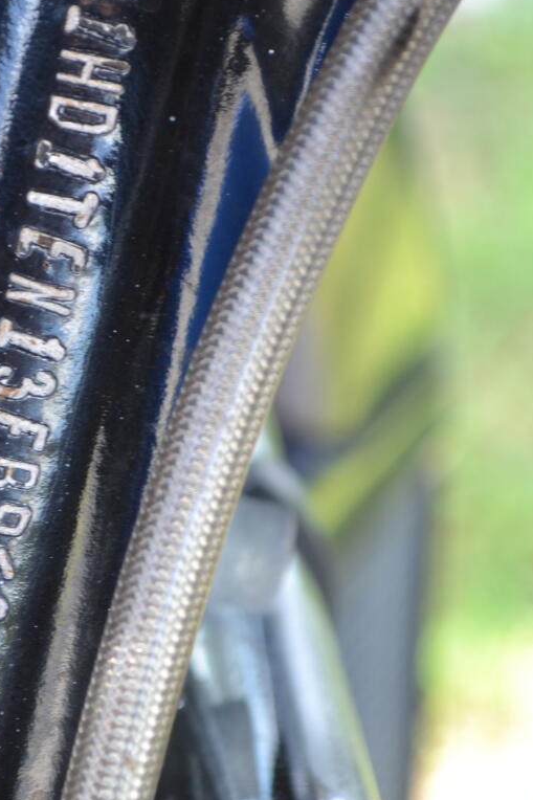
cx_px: 25
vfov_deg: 12.7
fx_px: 3599
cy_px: 384
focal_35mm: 162
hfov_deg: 8.4
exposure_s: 1/60
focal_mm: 55
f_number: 5.6
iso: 400
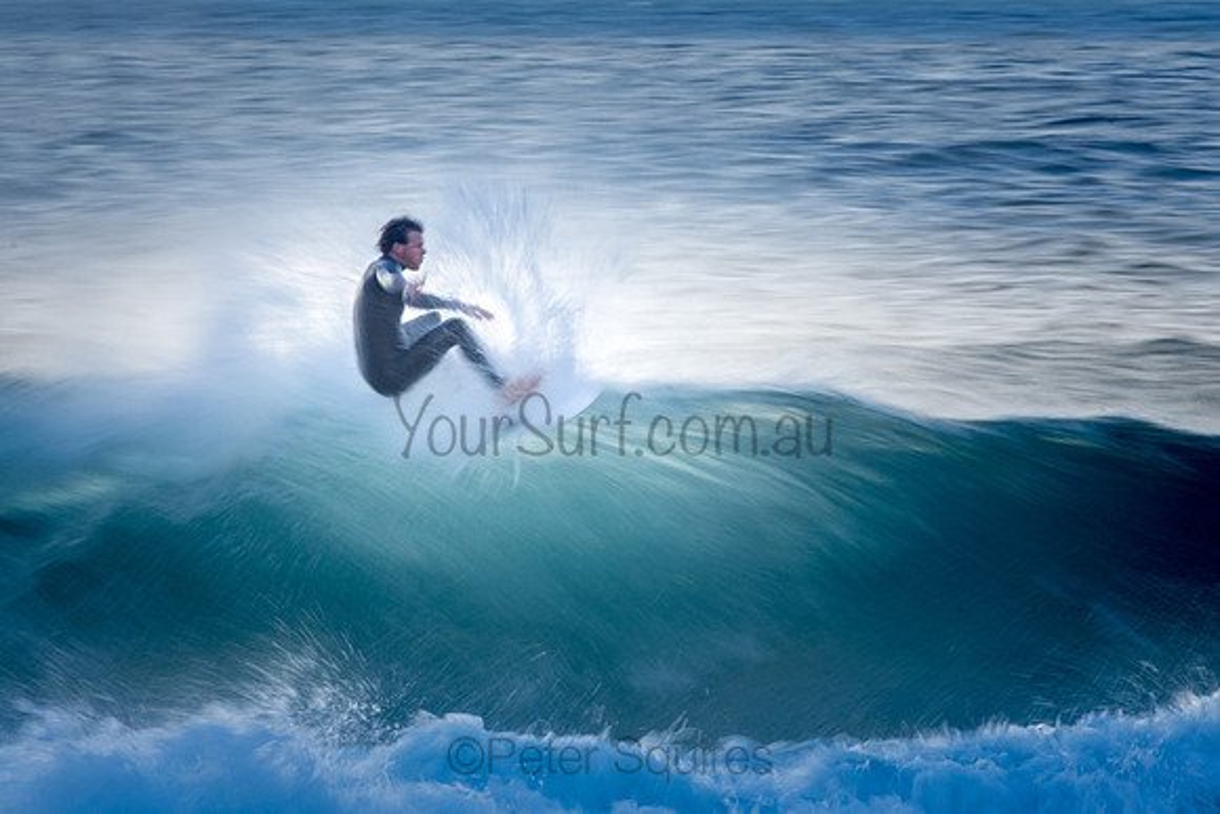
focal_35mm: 998
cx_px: 746
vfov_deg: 1.4
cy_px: 314
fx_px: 33832
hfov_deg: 2.1
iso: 100
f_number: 25
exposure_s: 1/20
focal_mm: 500
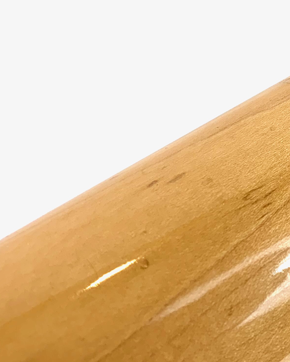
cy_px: 81
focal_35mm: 69
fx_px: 740
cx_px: 334
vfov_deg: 27.1
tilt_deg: -76.0
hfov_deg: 20.9
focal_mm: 4.25
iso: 32
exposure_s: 1/100
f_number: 1.8
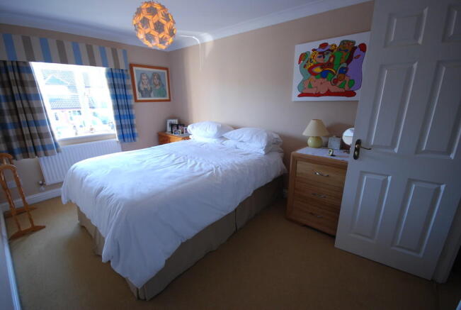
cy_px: 155
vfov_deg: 77.6
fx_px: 192
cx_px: 230
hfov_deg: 100.3
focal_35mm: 15
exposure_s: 1/20
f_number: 4
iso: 400
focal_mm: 10
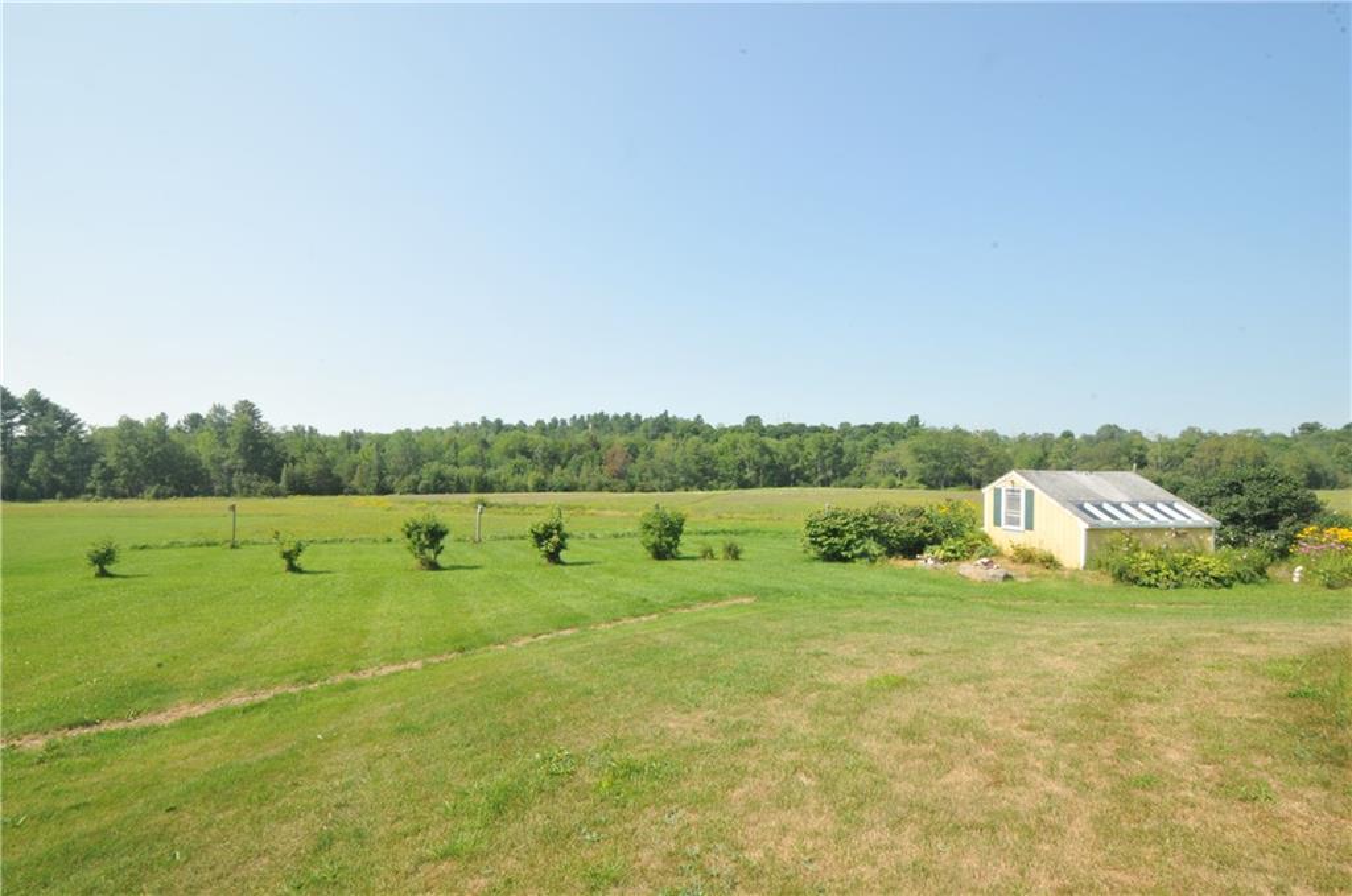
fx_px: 619
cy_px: 448
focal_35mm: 16
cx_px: 676
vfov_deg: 71.9
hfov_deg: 95.1
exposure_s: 1/50
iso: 400
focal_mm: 11
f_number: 22
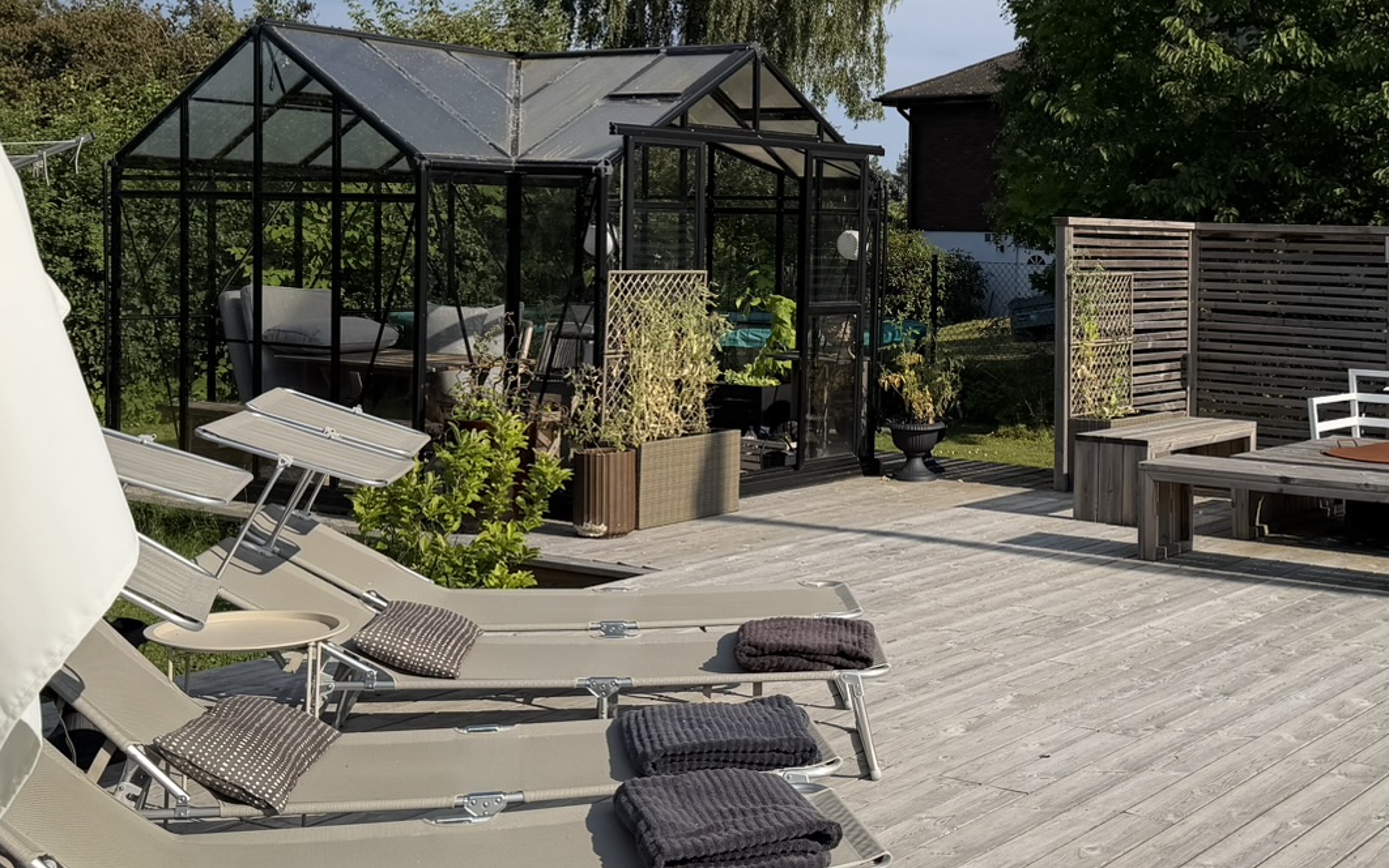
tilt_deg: -1.5
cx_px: 933
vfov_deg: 26.2
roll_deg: +0.0
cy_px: 270
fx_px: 1855
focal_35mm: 49
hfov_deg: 40.5
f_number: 1.78
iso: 80
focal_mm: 6.76
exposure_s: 1/5714
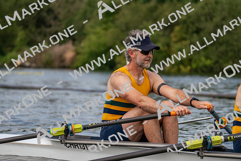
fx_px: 1339
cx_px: 120
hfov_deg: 10.3
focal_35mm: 200
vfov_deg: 6.9
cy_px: 80
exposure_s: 1/1600
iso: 400
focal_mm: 200
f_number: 5.6
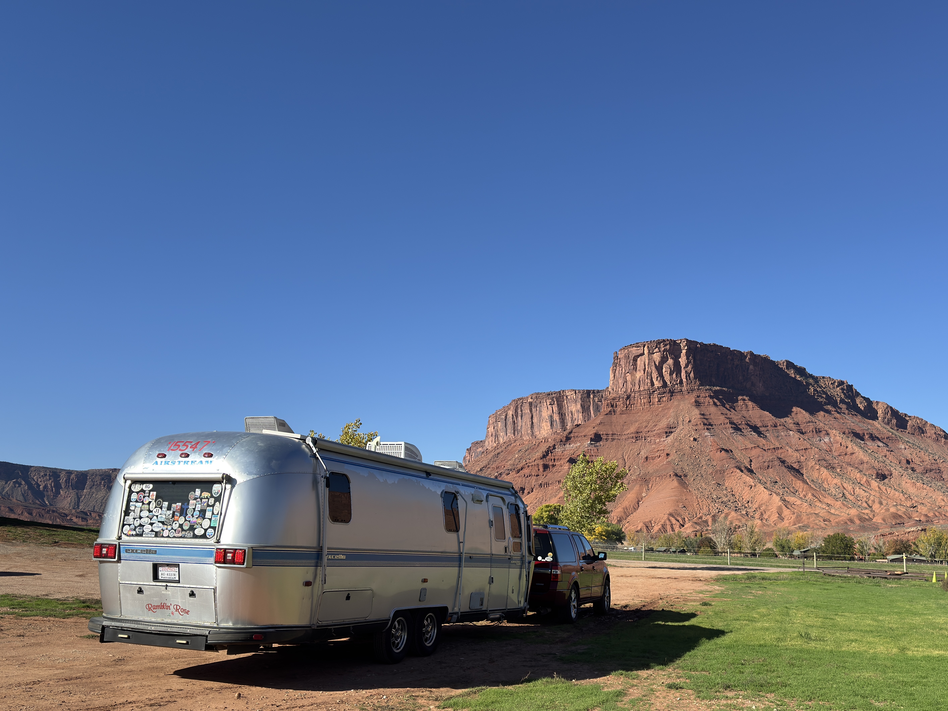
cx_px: 474
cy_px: 356
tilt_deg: +11.7
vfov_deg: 40.7
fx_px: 958
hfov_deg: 52.6
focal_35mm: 35
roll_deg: -0.9
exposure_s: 1/6024
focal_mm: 6.76
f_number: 1.78
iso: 100
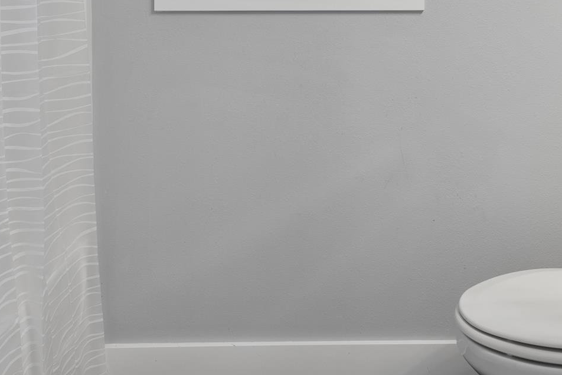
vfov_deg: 29.5
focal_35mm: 42
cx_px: 342
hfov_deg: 46.1
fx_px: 656
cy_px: -14
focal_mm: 16
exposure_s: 1/1.25
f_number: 9
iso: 250
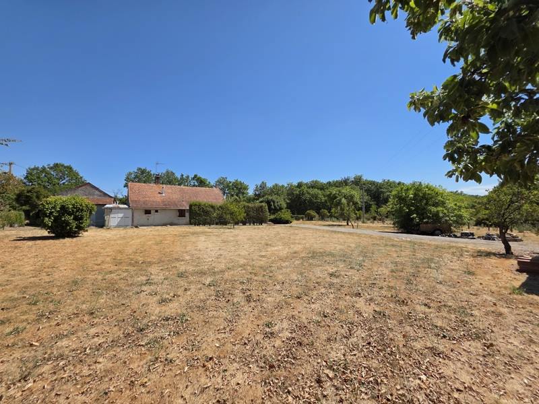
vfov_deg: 89.9
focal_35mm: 13
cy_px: 202
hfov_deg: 106.2
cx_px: 270
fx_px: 202
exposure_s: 1/2327
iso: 40
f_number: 1.9
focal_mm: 2.2
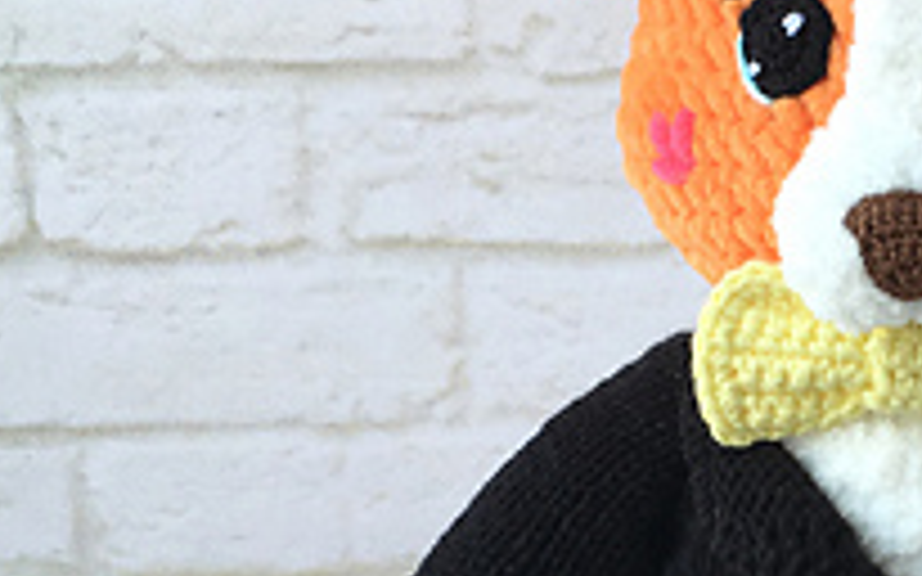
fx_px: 2412
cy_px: 436
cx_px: 868
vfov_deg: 13.6
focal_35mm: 96
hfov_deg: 21.1
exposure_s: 1/50
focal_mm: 4.15
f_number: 2.2
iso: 32
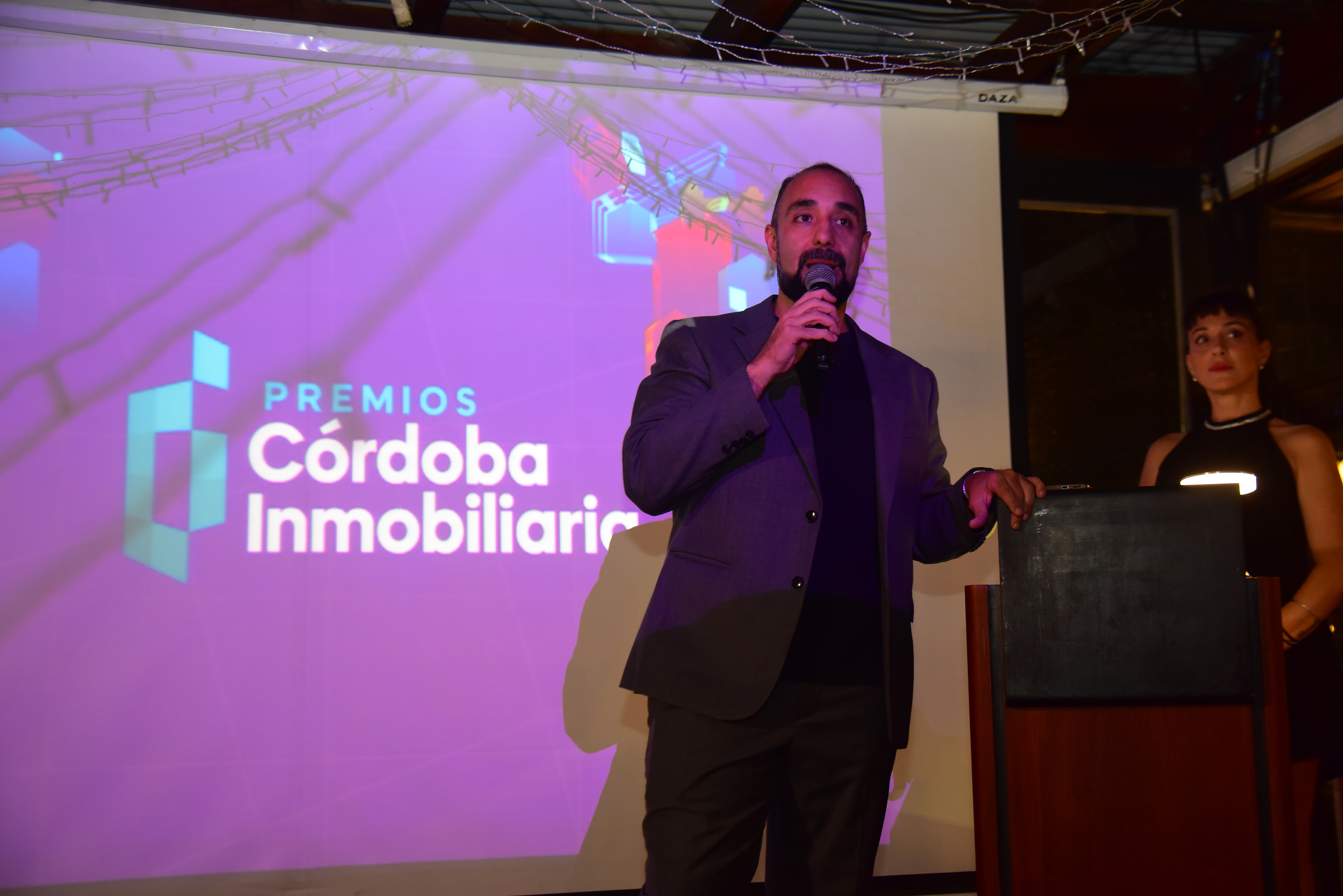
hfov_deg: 44.4
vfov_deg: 30.5
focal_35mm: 44
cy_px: 471
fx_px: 1642
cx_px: 738
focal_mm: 40
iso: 2500
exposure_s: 1/50
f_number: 4
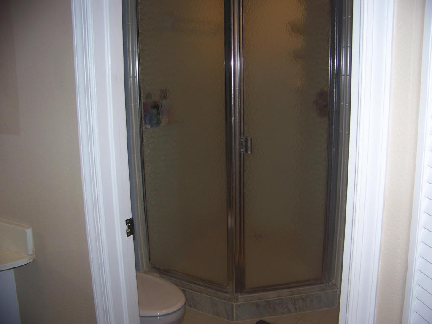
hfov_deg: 51.4
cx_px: 216
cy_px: 162
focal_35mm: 36
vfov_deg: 39.7
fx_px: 449
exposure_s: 1/30
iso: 64
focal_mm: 5.85
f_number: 2.8
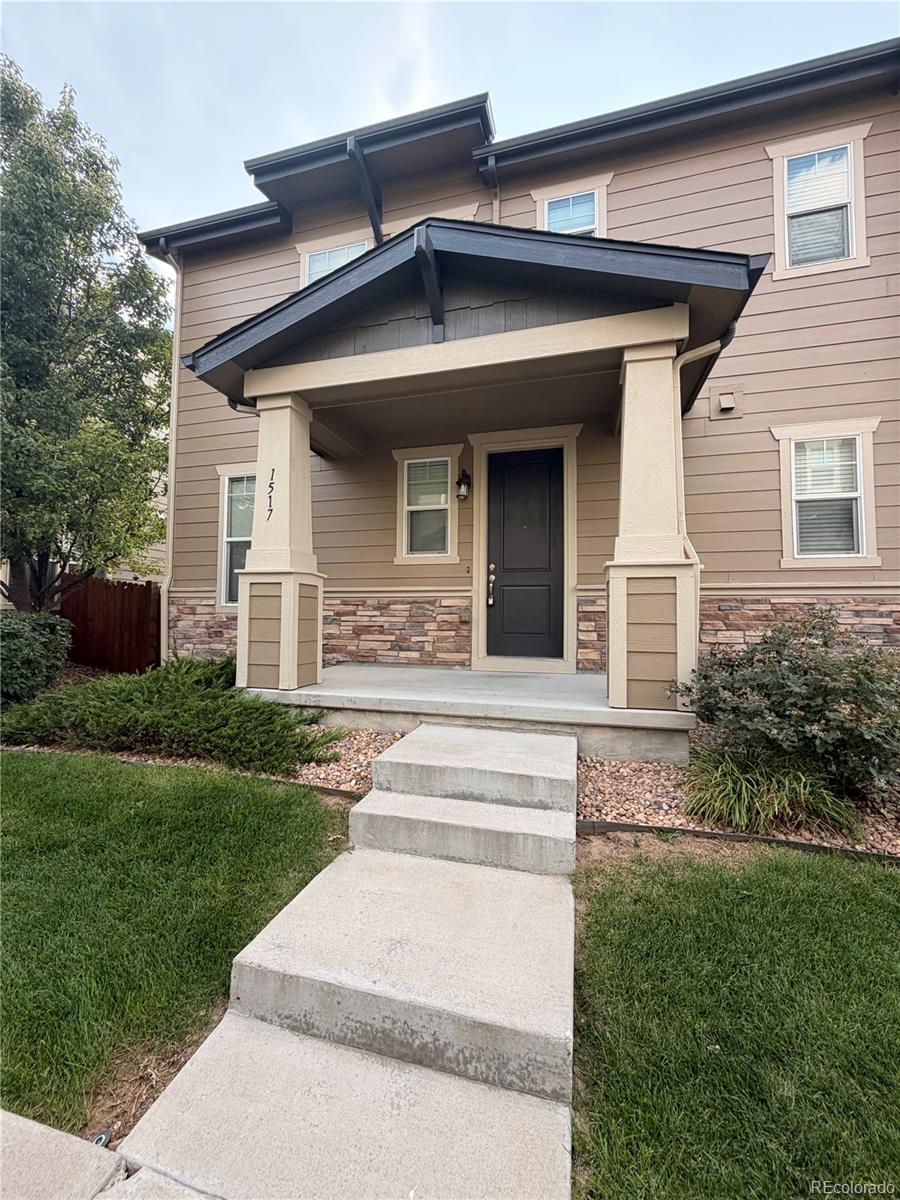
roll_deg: -0.8
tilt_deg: +2.1
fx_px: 485
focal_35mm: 14
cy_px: 600
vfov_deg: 102.1
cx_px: 450
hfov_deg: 85.7
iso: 64
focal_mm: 2.22
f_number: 2.2
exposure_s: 1/143
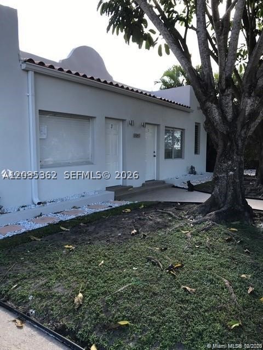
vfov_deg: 63.4
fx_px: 284
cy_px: 175
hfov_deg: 49.7
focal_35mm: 28
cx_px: 132
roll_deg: +0.3
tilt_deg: -4.6
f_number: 1.8
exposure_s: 1/567
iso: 20
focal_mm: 3.99
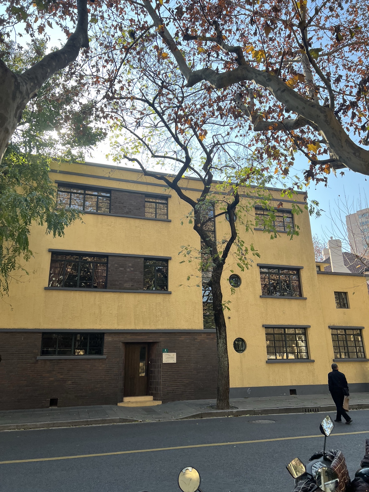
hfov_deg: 53.1
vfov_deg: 67.3
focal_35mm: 26
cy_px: 246
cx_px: 184
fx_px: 370
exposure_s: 1/982
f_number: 1.5
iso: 50
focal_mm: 5.7
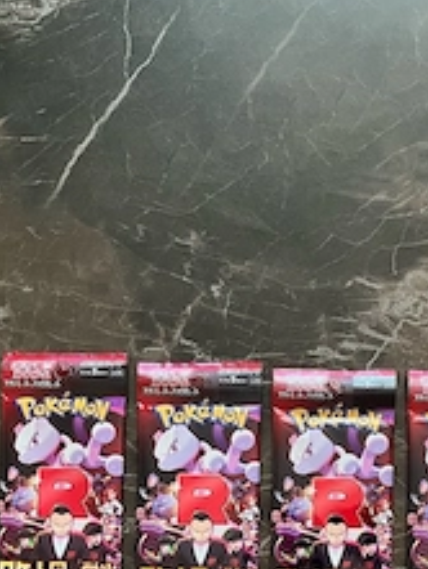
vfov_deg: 38.1
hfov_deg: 30.3
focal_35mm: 47
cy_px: 494
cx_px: 333
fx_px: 774
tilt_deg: -86.5
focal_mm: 5.1
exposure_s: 1/33
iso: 400
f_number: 1.6
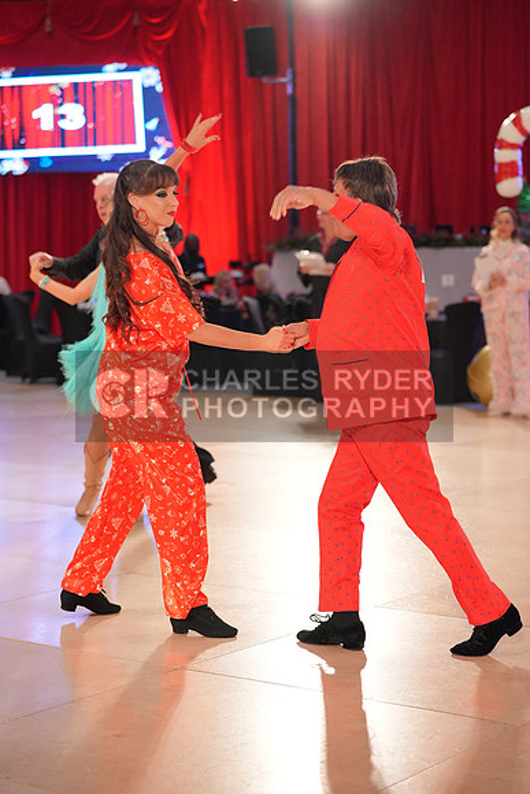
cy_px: 397
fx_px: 1699
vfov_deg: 26.3
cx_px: 265
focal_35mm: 77
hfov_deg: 17.7
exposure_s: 1/400
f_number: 3.2
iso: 3200
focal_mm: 77
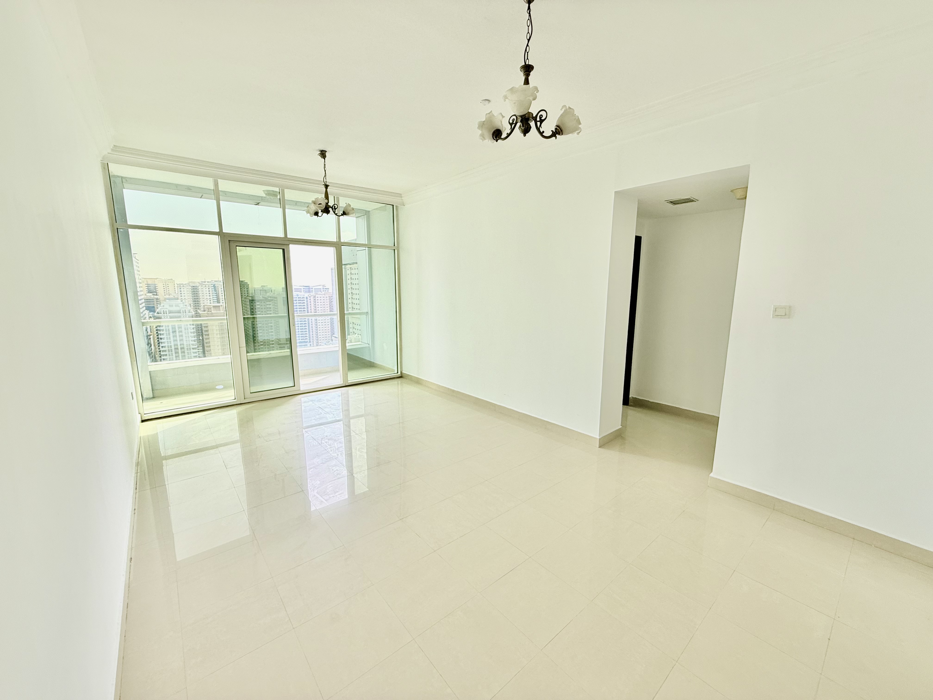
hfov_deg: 102.1
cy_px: 350
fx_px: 377
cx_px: 466
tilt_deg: -9.5
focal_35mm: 14
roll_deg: -0.5
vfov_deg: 85.7
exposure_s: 1/100
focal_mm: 2.22
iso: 50
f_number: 2.2
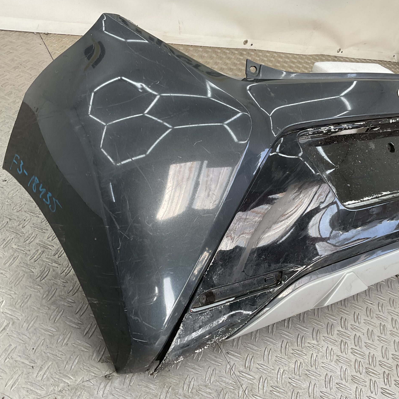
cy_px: 195
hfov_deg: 47.1
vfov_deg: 47.2
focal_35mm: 35
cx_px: 226
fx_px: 456
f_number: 1.8
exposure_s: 1/120
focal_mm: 3
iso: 20
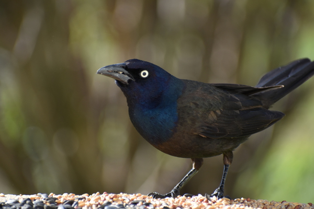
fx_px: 2878
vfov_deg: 4.2
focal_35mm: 330
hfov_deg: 6.2
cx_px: 157
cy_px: 104
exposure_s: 1/500
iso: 280
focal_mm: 220
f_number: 5.6
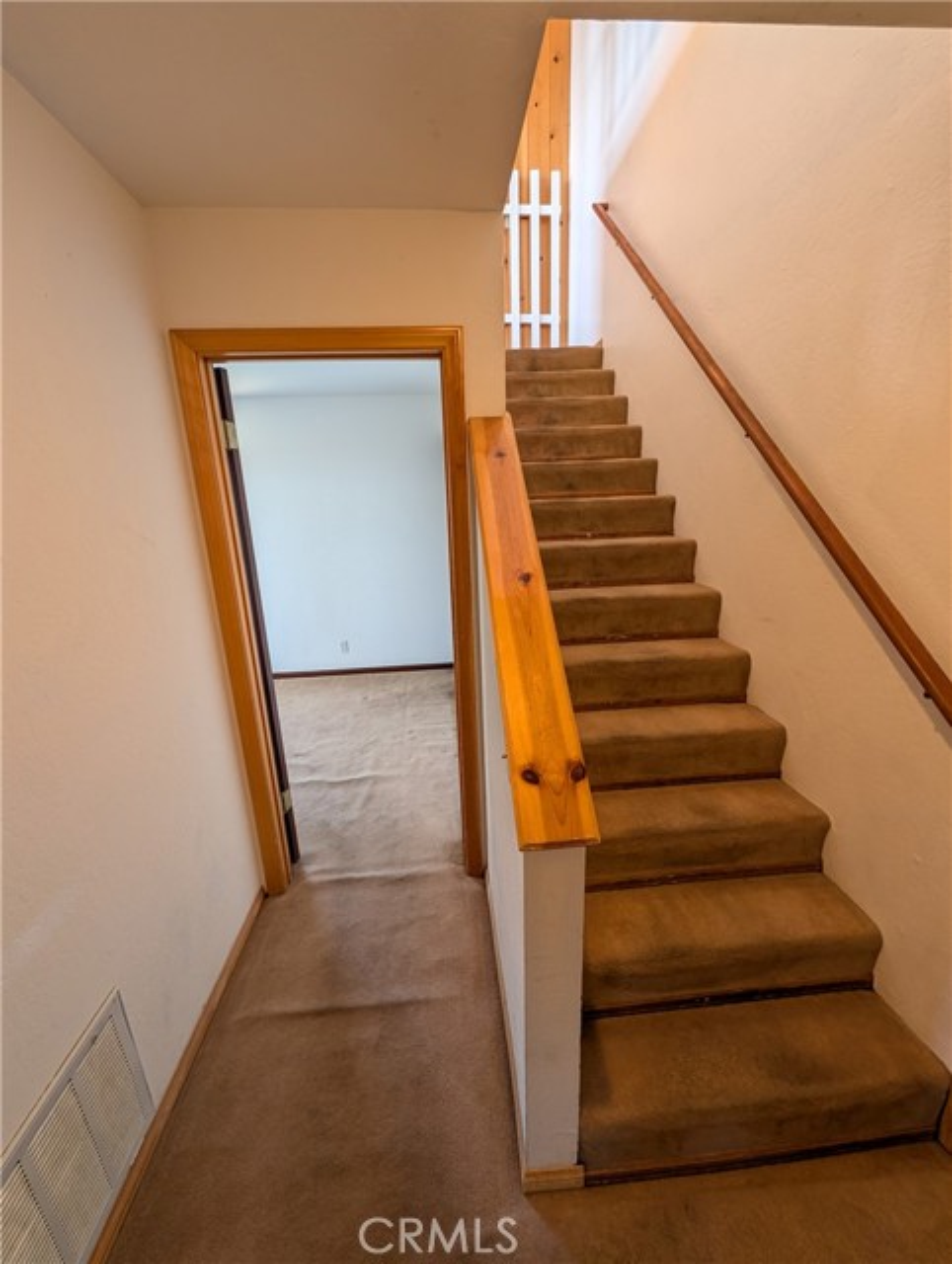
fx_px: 439
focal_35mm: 12
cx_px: 476
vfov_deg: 110.5
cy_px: 632
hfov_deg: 94.6
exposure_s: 1/60
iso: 88
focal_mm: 2.02
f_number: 1.7
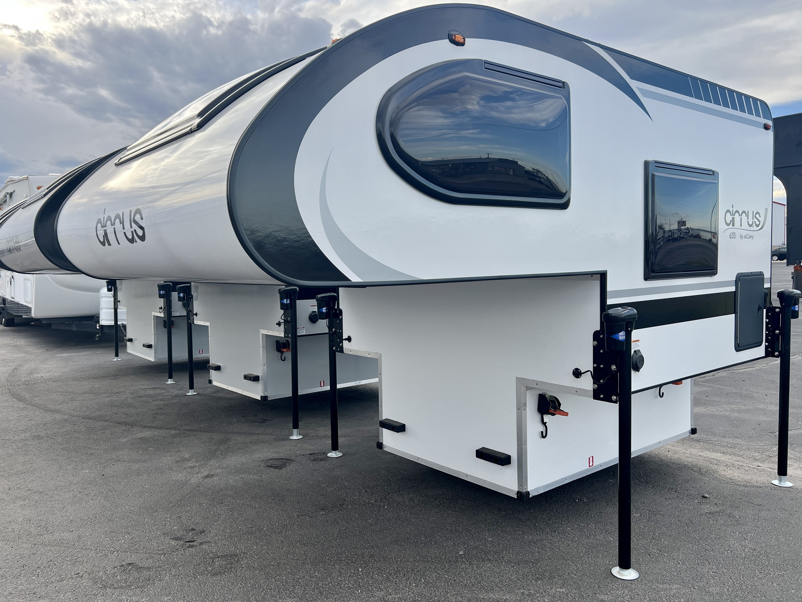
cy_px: 293
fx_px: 626
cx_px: 391
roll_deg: +1.8
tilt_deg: -3.1
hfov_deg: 65.3
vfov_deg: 51.3
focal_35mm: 27
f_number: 1.5
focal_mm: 5.7
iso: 50
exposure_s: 1/827
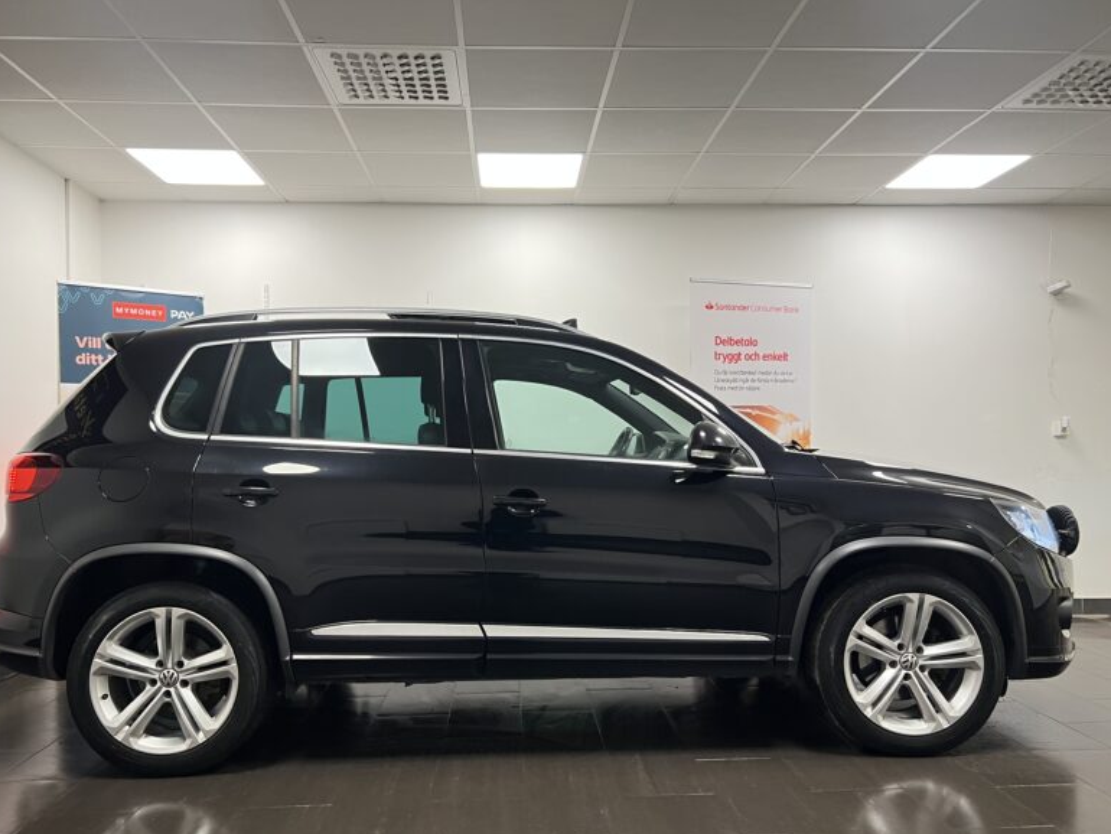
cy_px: 431
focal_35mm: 27
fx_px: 867
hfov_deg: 65.3
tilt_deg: +0.0
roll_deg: +0.3
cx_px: 540
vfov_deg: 51.4
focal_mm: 5.7
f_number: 1.5
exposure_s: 1/50
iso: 160
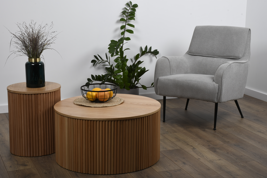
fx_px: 534
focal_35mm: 72
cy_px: 89
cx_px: 134
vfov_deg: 18.9
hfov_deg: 28.1
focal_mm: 48
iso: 200
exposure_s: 1/160
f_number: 16
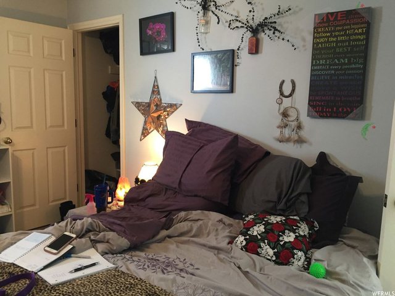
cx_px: 198
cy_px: 148
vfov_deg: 48.2
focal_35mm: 29
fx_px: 331
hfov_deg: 61.7
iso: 125
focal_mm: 4.15
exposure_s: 1/30
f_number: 2.2
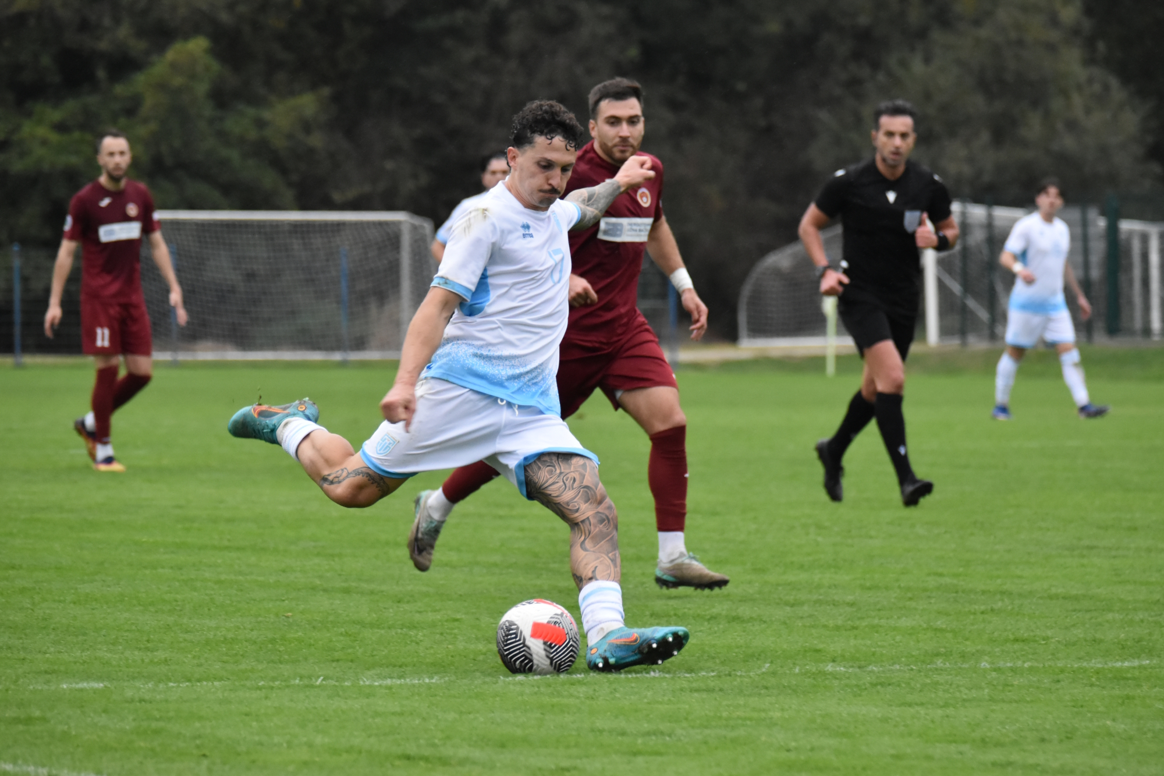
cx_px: 582
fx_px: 8486
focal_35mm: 262
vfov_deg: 5.2
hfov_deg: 7.8
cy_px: 388
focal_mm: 175
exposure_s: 1/500
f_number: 5.3
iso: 2800
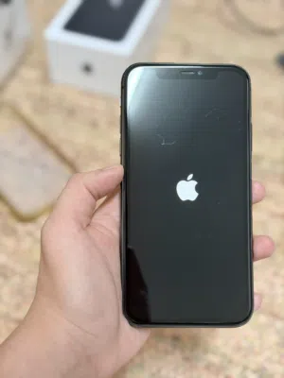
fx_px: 525
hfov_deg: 30.3
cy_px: 189
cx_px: 142
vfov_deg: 39.7
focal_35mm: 48
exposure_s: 1/33
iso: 200
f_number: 1.78
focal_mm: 6.76
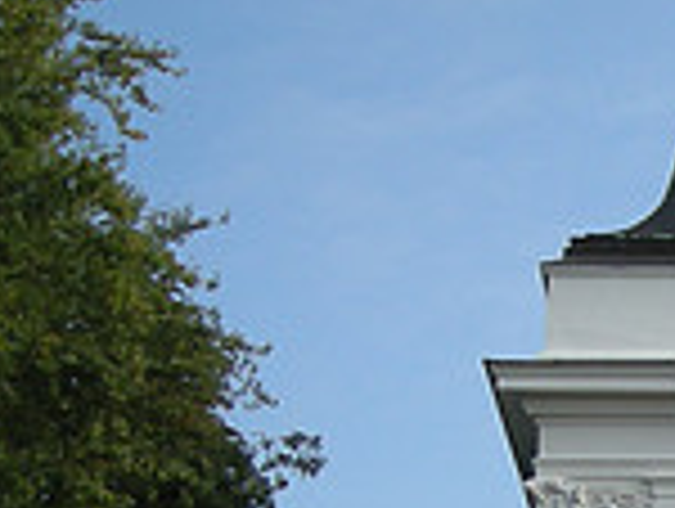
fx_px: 2637
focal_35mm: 135
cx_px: 994
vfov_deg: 10.7
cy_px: 717
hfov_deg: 13.8
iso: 50
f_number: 5.7
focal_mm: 5.7
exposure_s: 1/182
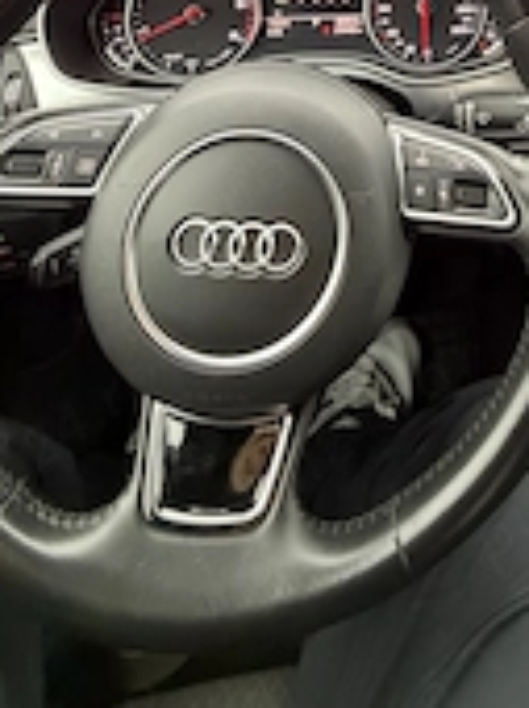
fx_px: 674
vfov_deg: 41.3
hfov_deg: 40.1
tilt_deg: -9.4
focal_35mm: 33
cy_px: -108
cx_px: 462
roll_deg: -0.2
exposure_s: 1/60
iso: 640
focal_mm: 2.22
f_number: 2.2
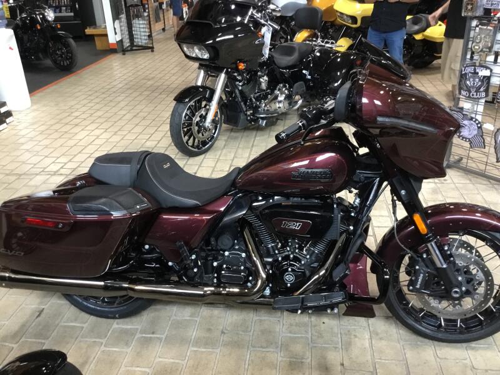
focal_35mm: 31
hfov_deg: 58.4
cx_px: 250
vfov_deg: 45.4
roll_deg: +1.4
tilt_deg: -25.4
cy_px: 188
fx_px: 448
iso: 200
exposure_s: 1/30
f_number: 2.4
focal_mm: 3.3
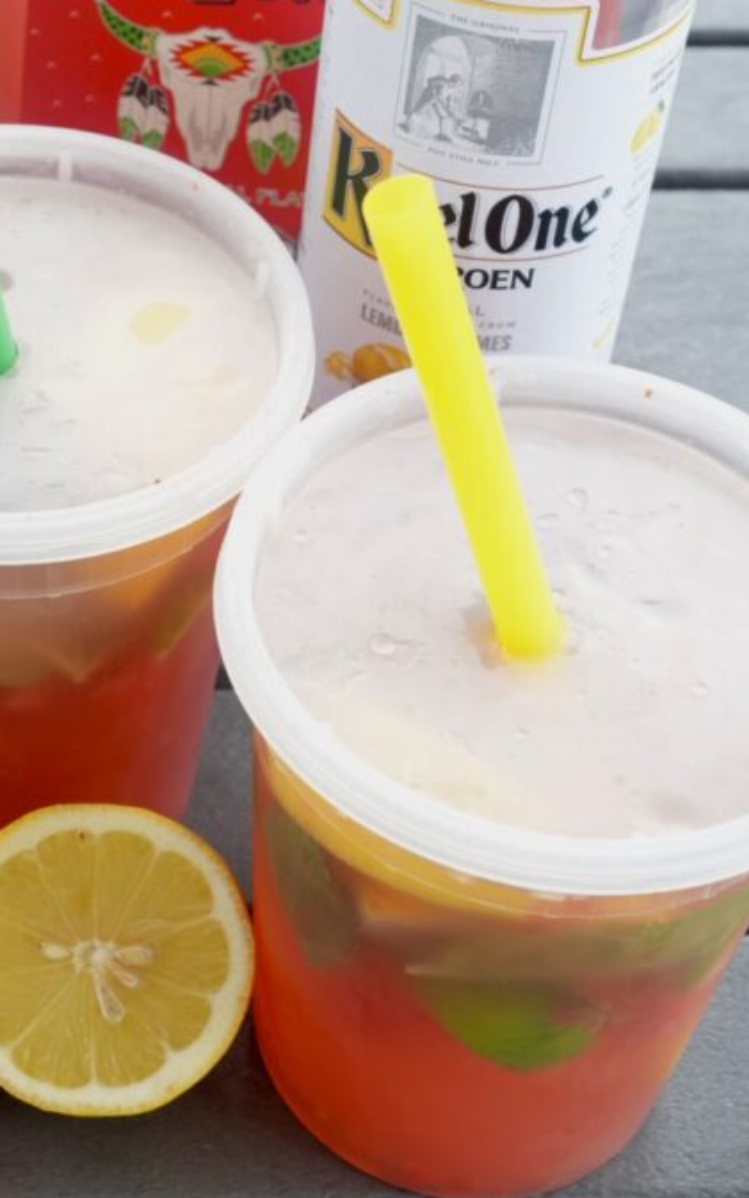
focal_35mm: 59
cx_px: -4
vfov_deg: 34.3
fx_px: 1938
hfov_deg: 21.1
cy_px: 594
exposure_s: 1/250
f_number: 6.3
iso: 500
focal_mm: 25.5
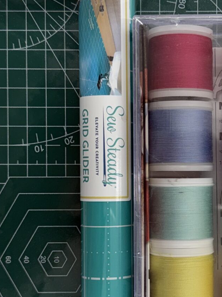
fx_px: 625
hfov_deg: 19.8
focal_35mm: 73
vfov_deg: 26.6
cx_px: 193
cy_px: 177
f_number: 1.78
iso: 64
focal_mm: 6.76
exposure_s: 1/172
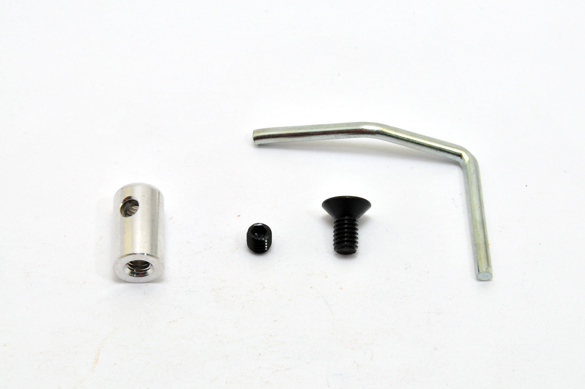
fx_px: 5405
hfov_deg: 6.2
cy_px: 203
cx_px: 313
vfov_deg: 4.1
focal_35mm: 333
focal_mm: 200
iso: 400
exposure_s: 1/60
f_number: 20
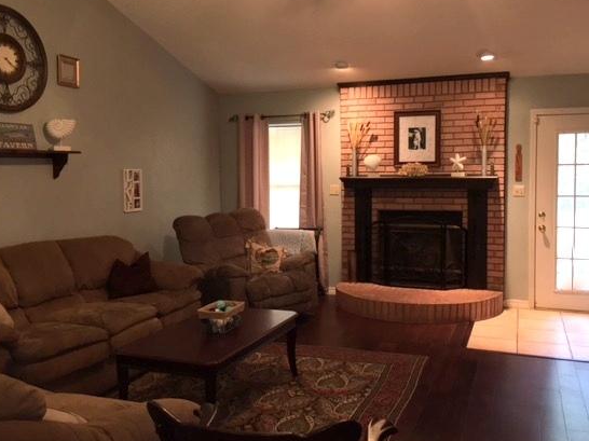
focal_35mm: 34
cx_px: 313
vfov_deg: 41.7
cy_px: 208
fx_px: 578
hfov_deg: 53.9
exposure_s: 1/30
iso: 80
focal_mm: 4.15
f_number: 2.2
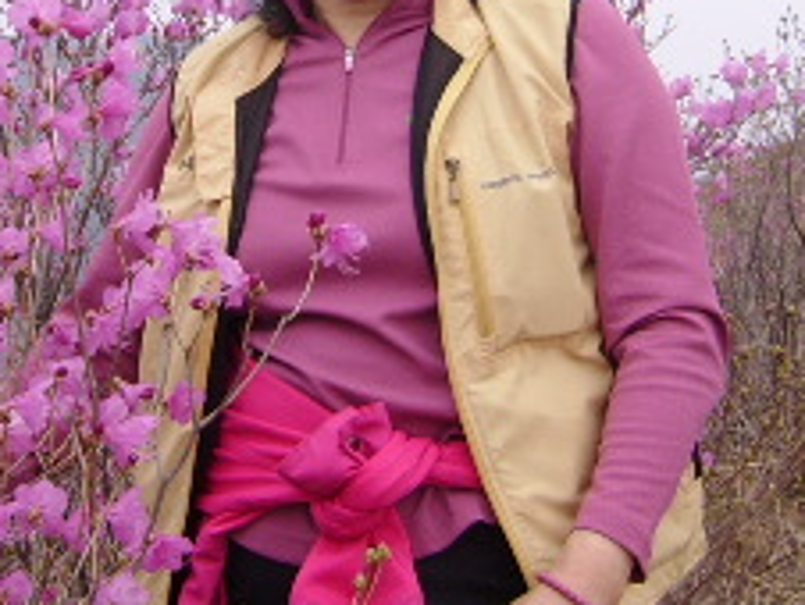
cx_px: 278
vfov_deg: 14.9
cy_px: 96
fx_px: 2305
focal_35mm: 99
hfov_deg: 19.8
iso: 50
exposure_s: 1/706
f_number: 2.8
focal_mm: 5.95
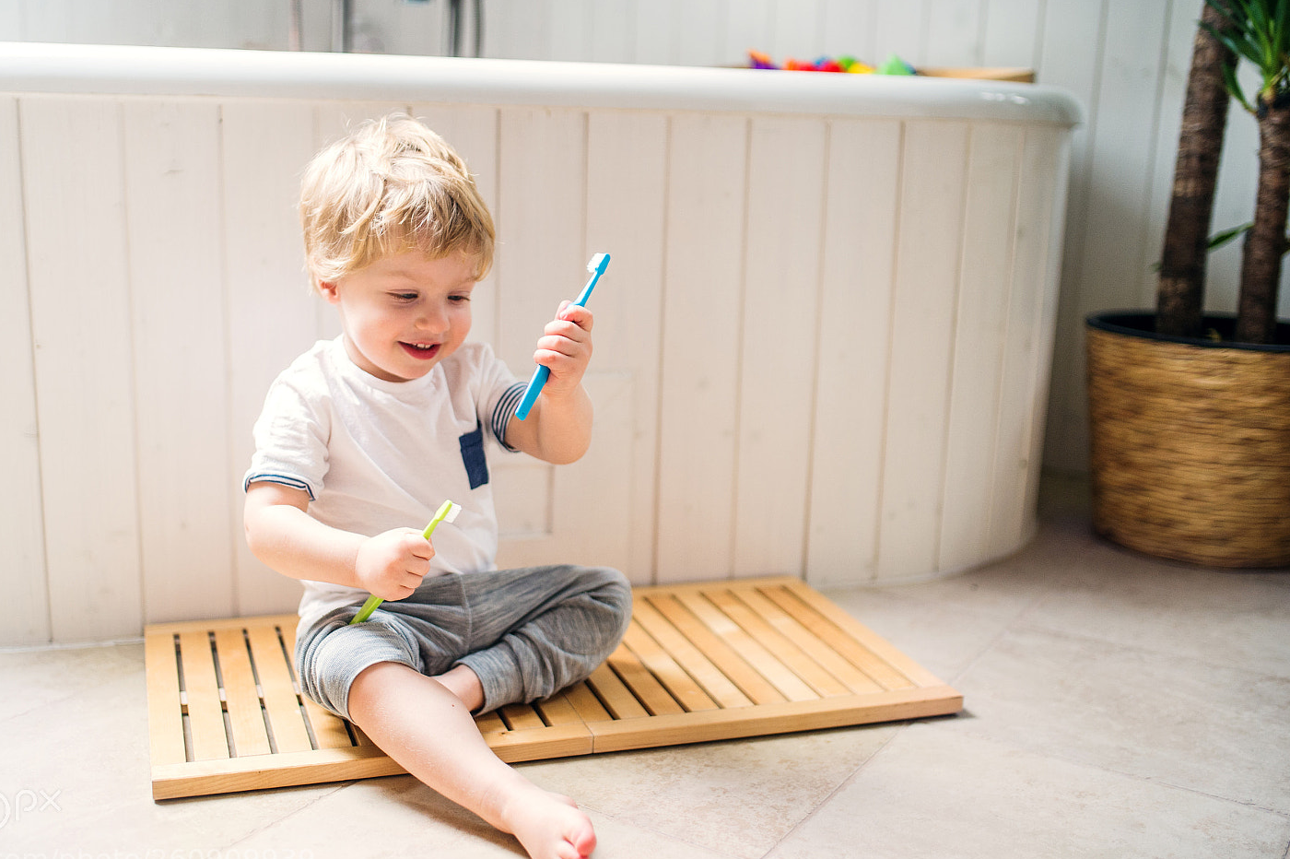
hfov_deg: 48.4
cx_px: 569
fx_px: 1433
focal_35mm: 40
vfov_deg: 33.4
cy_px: 441
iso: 800
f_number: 1.8
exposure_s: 1/200
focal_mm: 35
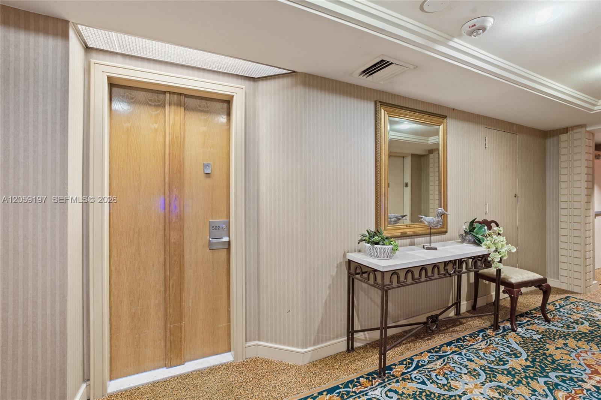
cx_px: 300
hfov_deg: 95.0
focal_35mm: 16
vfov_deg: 72.0
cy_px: 200
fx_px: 275
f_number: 9
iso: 320
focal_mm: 16.5
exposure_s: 1/5
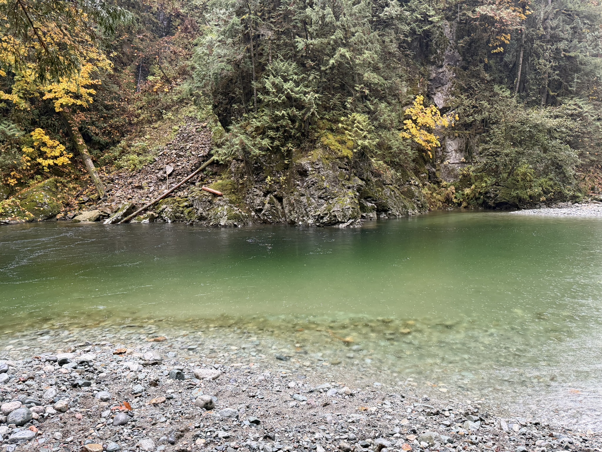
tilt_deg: -6.4
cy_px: 226
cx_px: 301
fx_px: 417
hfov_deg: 71.6
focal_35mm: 24
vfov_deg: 56.8
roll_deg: +1.1
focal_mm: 6.76
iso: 320
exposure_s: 1/60
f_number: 1.78
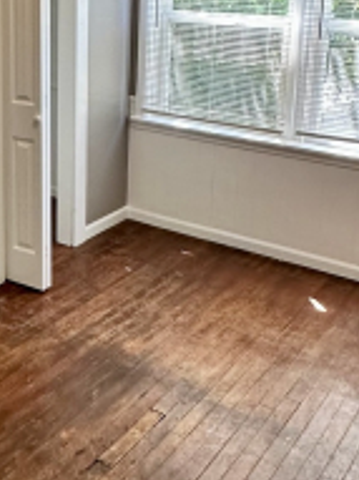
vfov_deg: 37.5
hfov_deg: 28.2
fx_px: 678
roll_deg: +0.5
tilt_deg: -11.1
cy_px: 92
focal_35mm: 49
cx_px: 18
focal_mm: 2.22
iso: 200
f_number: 2.2
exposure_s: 1/99
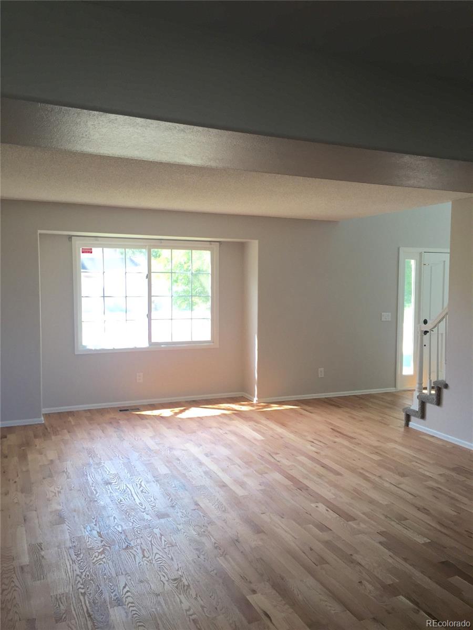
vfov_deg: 61.7
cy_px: 315
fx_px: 528
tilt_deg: -1.4
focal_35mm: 29
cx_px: 236
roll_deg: +0.1
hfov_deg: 48.2
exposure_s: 1/120
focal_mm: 4.15
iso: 40
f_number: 2.2
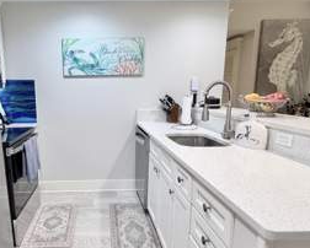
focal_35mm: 26
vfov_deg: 54.9
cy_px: 134
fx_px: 239
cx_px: 106
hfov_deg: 64.4
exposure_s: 1/120
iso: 200
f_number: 2.2
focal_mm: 2.22
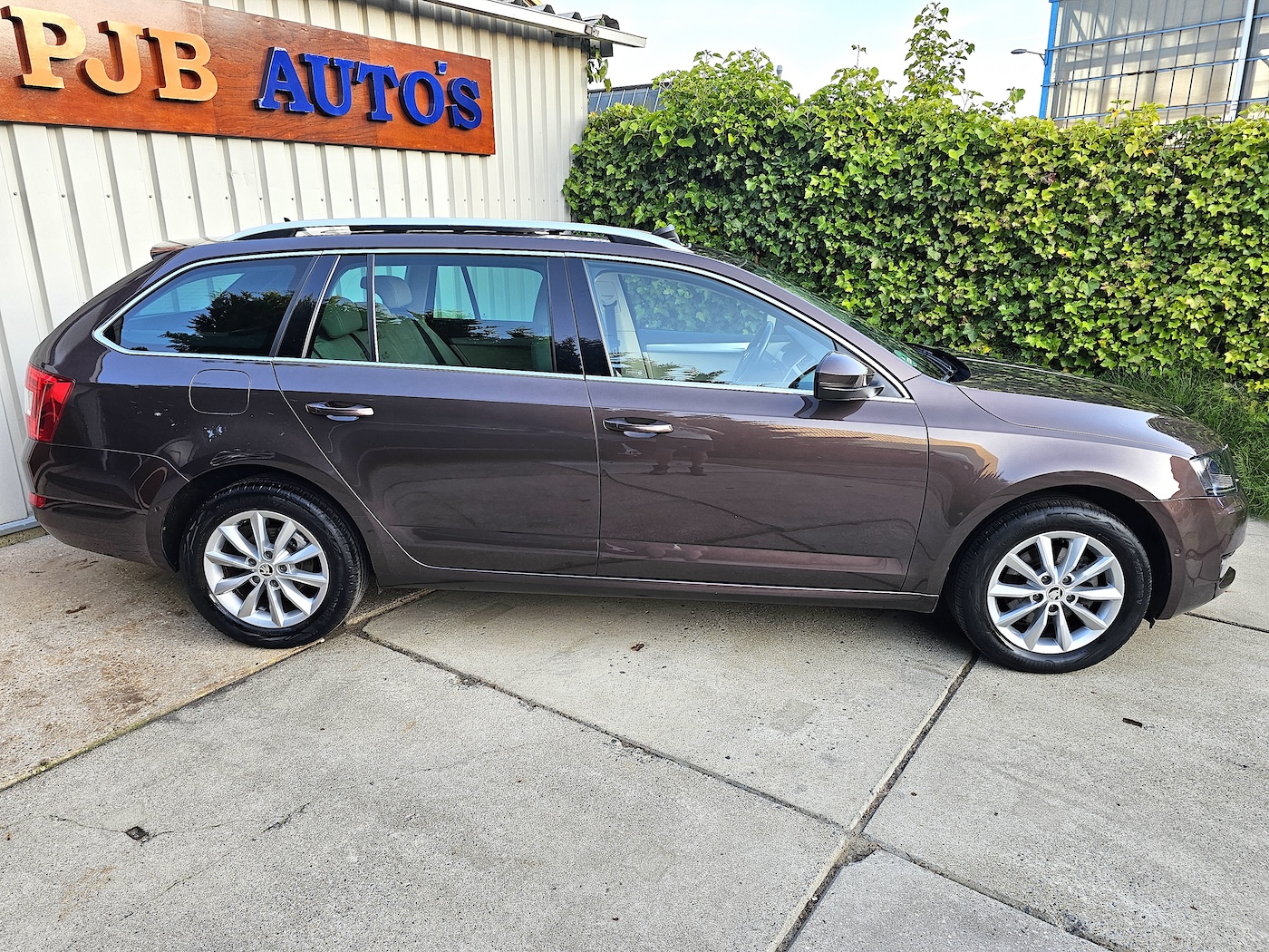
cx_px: 634
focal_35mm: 23
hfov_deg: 73.9
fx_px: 843
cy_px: 476
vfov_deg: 58.9
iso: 64
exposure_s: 1/180
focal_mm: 6.3
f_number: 1.7
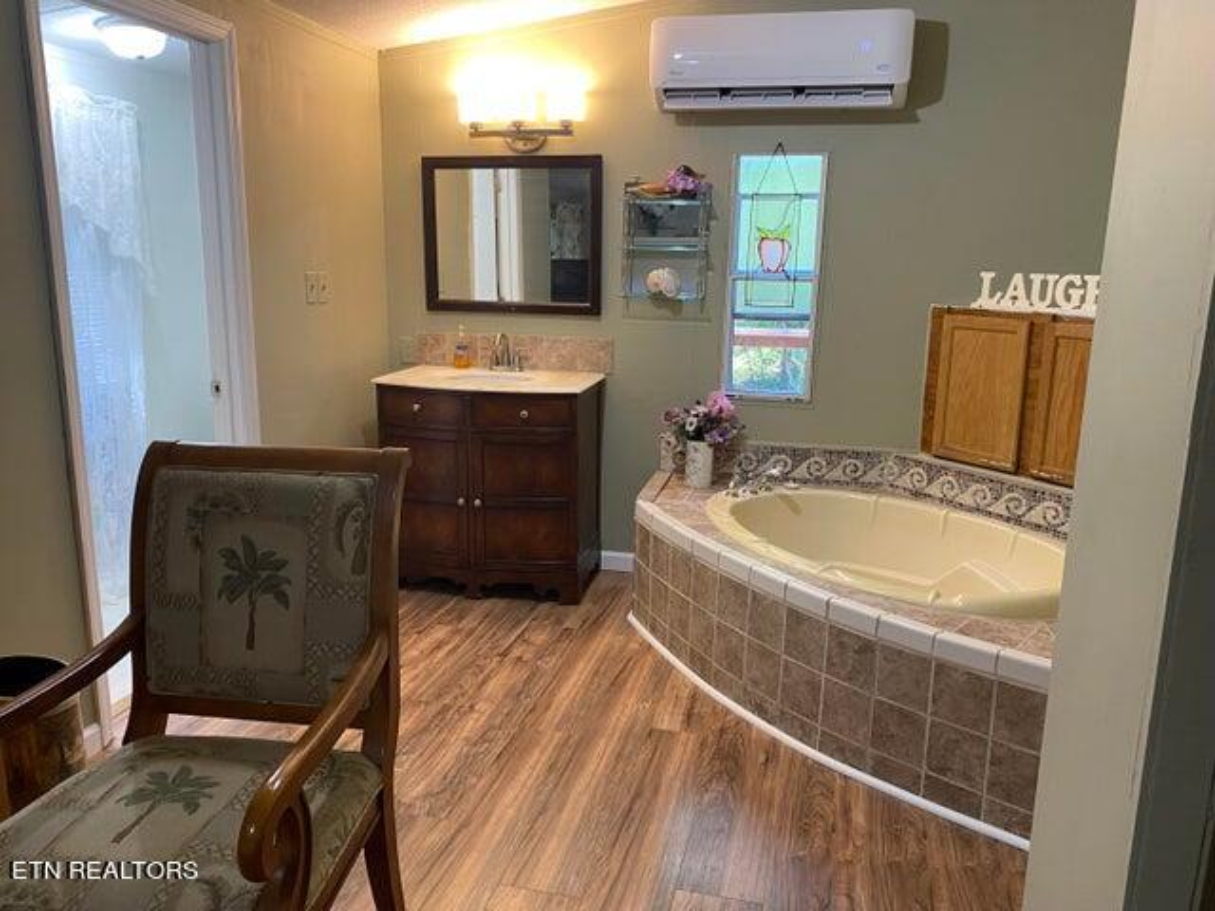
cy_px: 456
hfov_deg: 67.3
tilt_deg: -12.8
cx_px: 608
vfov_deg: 53.1
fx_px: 913
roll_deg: -1.2
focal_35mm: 26
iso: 100
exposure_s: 1/60
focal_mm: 4.25
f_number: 1.8
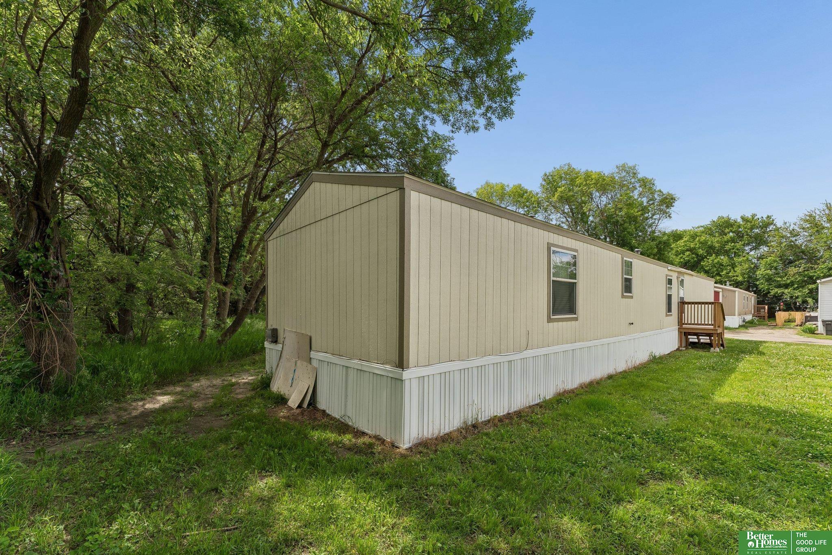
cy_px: 278
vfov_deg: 81.2
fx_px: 324
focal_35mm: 14
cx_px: 416
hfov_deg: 104.3
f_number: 8
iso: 200
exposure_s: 1/250
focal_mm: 14
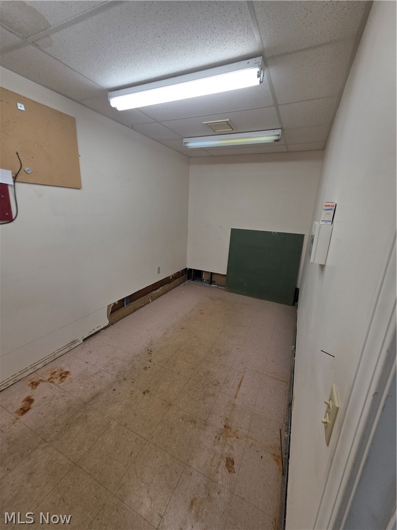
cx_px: 198
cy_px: 265
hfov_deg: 89.9
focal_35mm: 13
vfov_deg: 106.2
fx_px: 199
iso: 64
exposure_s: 1/120
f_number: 1.9
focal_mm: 2.2
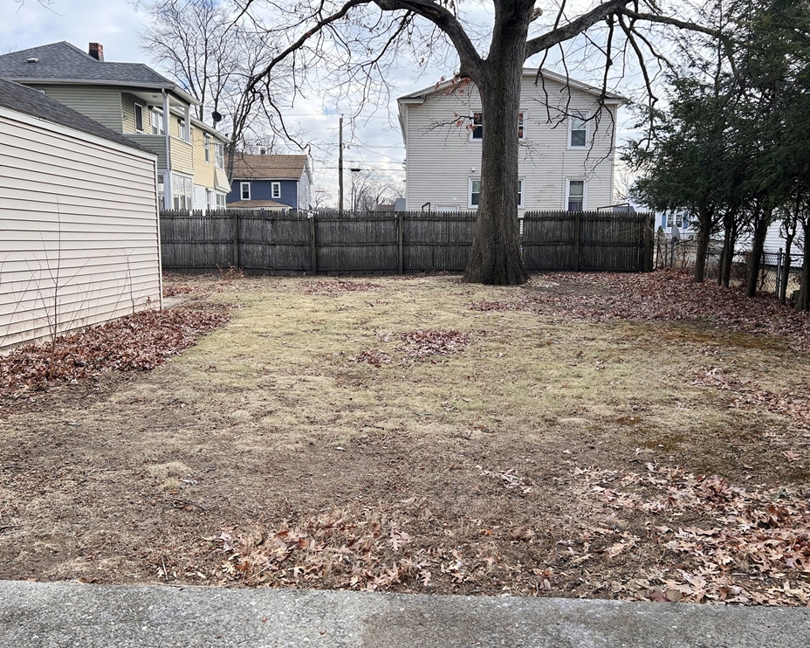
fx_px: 671
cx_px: 417
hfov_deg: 62.2
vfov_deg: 51.5
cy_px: 314
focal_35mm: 28
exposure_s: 1/974
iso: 50
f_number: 1.5
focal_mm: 5.7
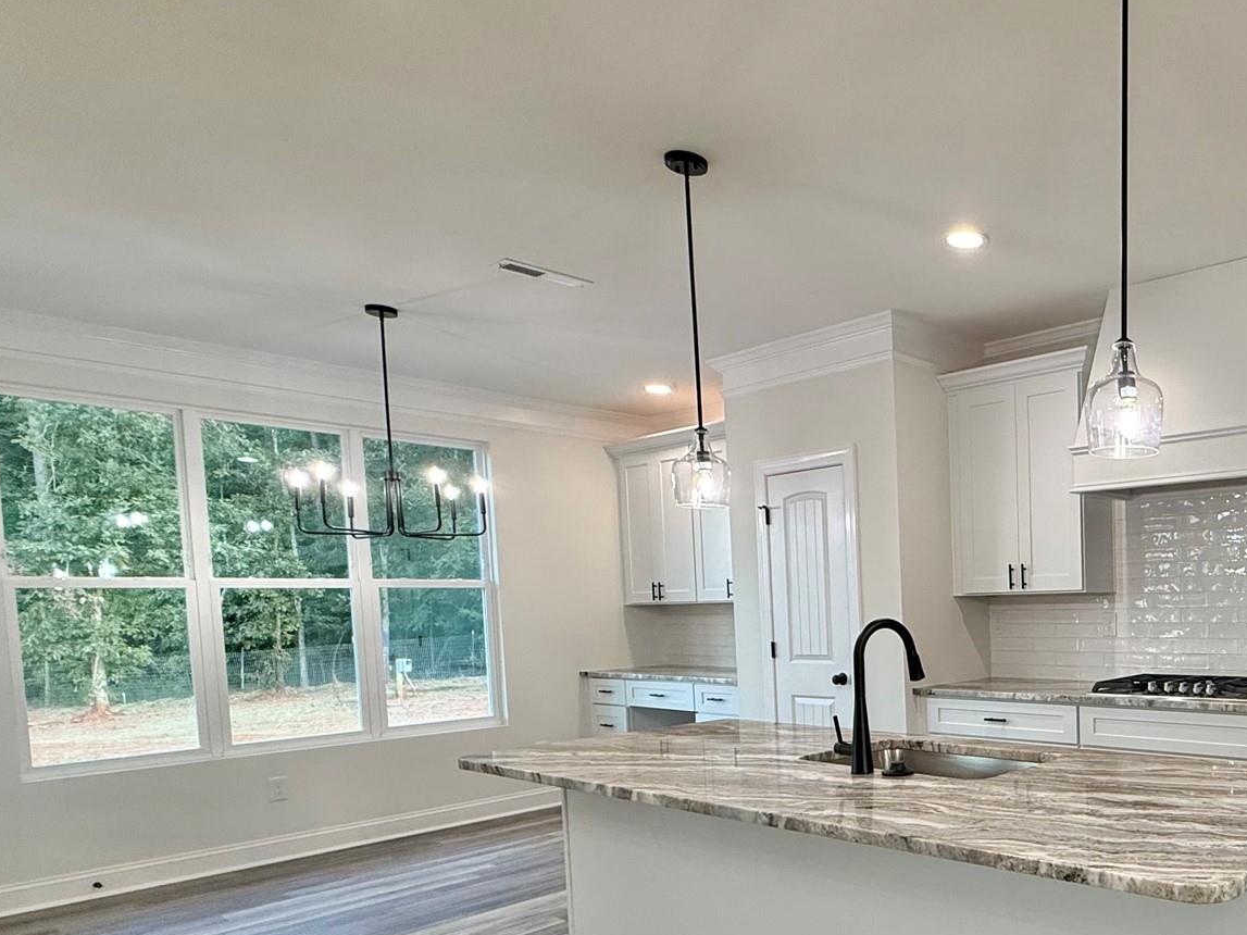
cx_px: 1088
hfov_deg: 60.4
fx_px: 901
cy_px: 656
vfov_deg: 53.3
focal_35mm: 25
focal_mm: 2.22
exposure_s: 1/120
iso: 200
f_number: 2.2
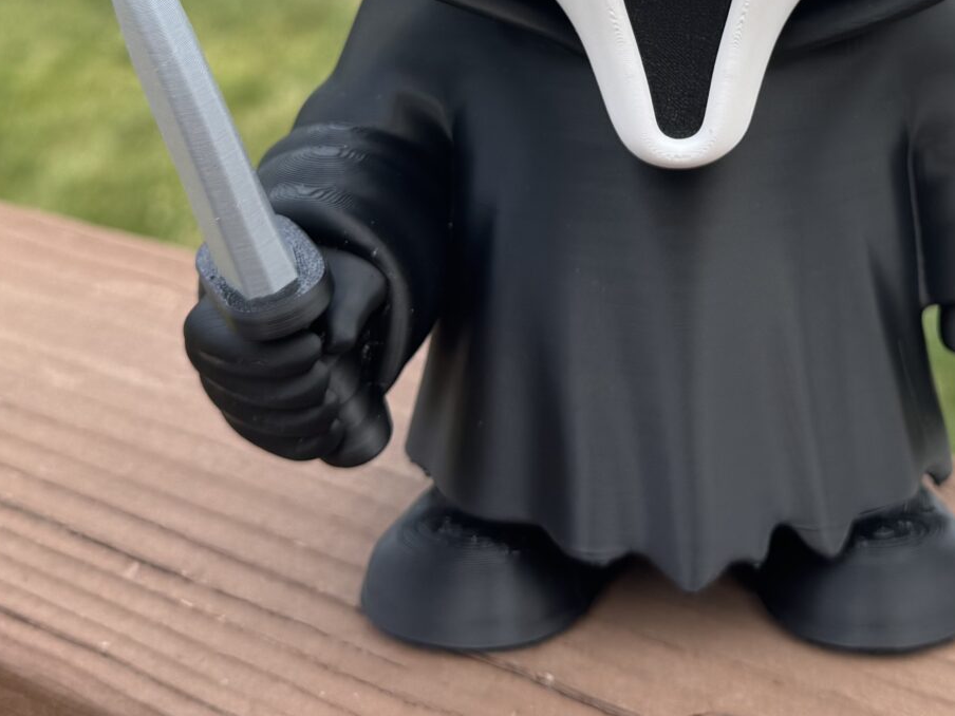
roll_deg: +0.7
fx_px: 1876
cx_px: 649
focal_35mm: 68
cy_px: -163
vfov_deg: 20.1
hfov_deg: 28.3
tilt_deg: -10.1
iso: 64
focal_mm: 6.76
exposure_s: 1/270
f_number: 1.78
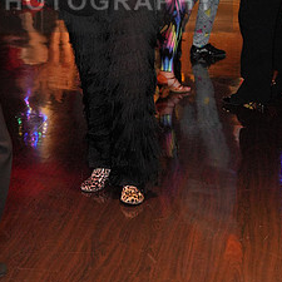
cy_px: -9
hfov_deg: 16.8
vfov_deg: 16.5
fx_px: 949
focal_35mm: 103
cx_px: 61
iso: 4000
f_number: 4
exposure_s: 1/200
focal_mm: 47
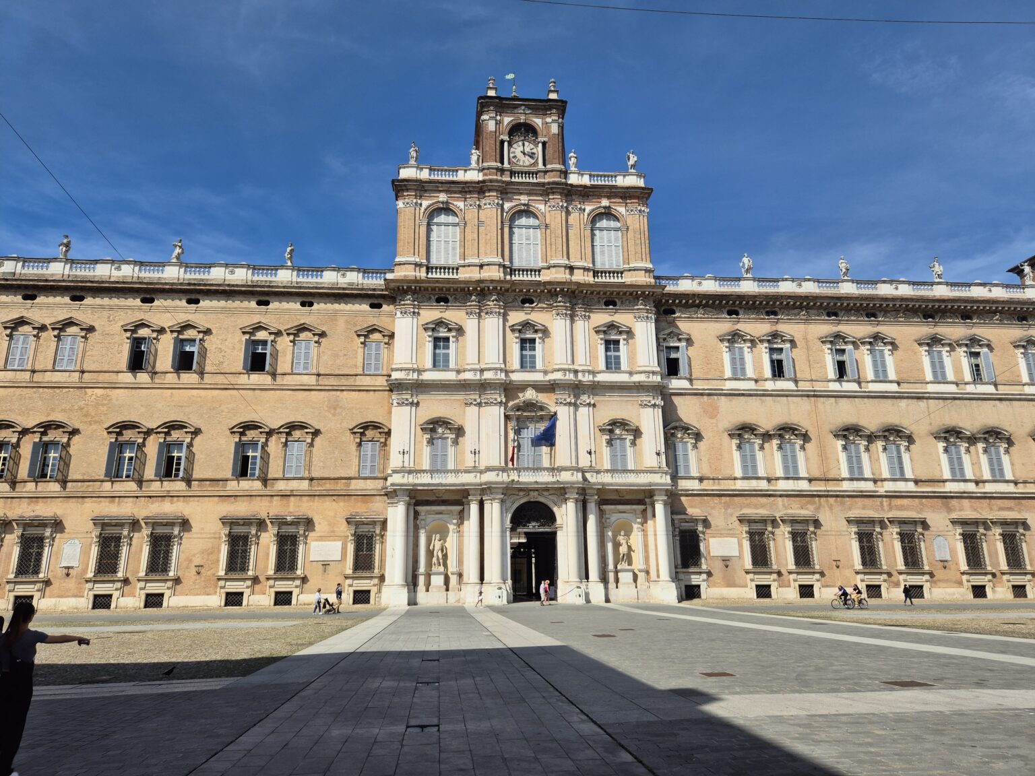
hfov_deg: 73.9
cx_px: 518
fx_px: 688
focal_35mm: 23
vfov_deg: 58.9
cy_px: 388
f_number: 1.8
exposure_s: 1/2656
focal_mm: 5.4
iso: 25
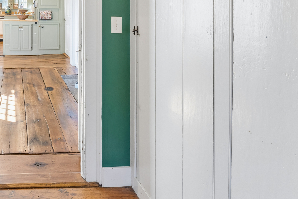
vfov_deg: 38.7
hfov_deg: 52.3
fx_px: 258
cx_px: 27
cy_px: 15
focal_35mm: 31
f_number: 13
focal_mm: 15.1
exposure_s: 1/2
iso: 400
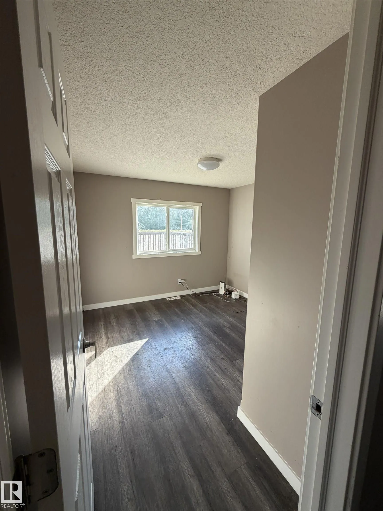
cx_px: 192
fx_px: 207
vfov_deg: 102.1
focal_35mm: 14
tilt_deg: -8.4
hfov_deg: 85.7
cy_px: 256
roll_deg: -1.1
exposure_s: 1/121
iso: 64
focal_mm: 2.22
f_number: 2.2
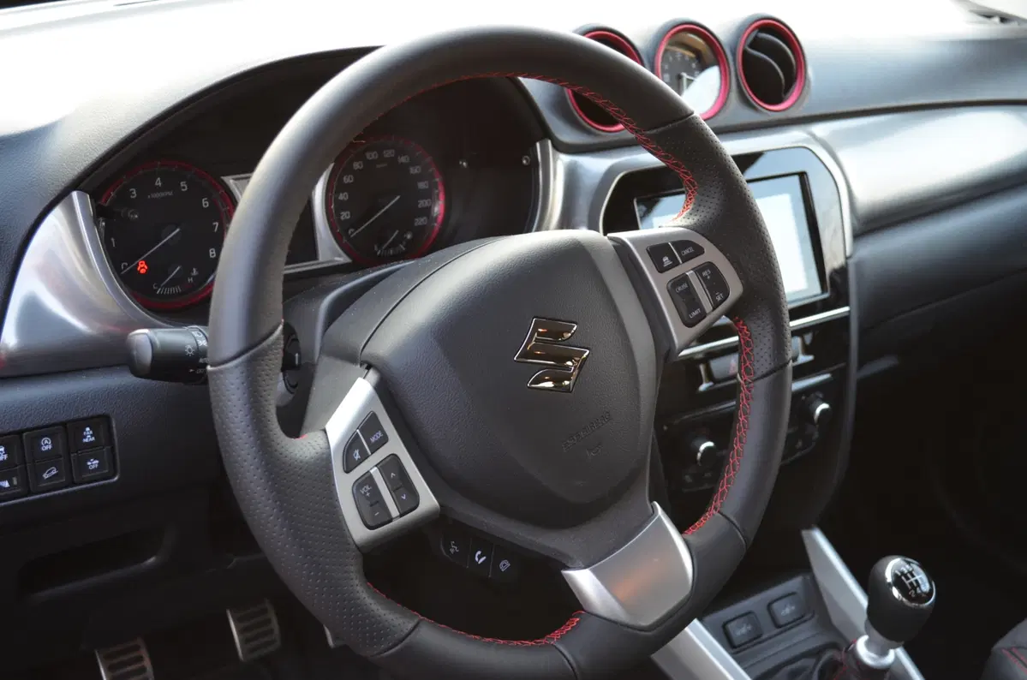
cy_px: 340
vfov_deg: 30.7
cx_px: 514
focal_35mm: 44
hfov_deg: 45.0
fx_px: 1238
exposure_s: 1/60
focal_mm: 29
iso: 800
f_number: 4.5
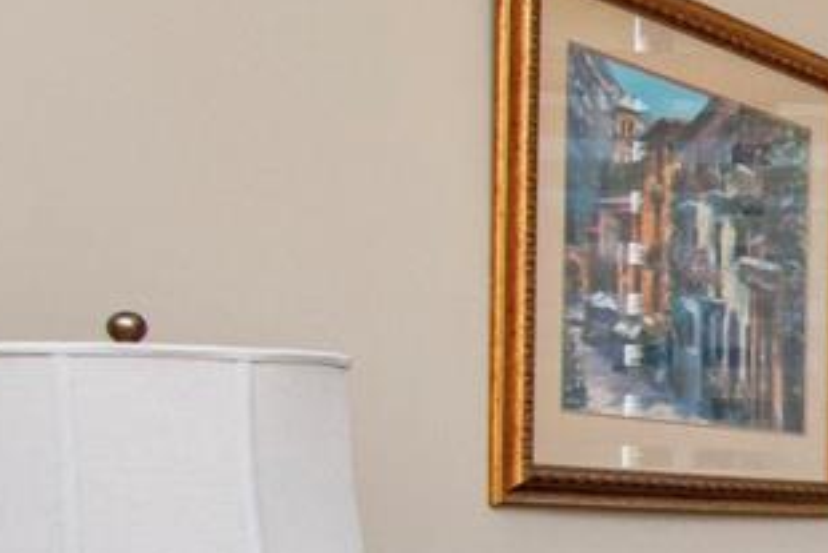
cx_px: 2011
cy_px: 540
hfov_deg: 13.9
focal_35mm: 101
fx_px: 2314
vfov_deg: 13.5
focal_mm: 13
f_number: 7.1
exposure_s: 1/200
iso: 800
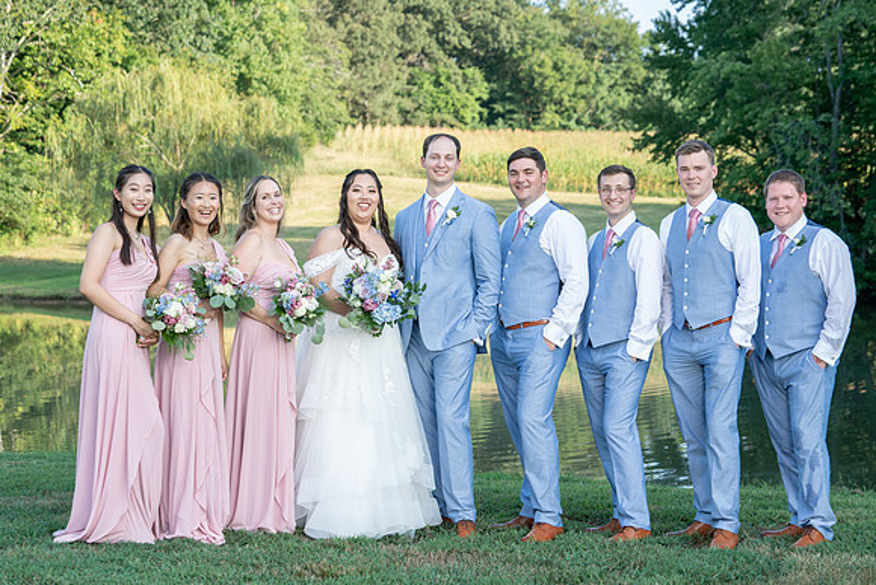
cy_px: 292
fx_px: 1801
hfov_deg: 27.3
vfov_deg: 18.4
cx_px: 438
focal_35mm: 74
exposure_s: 1/200
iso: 320
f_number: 5.6
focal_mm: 74
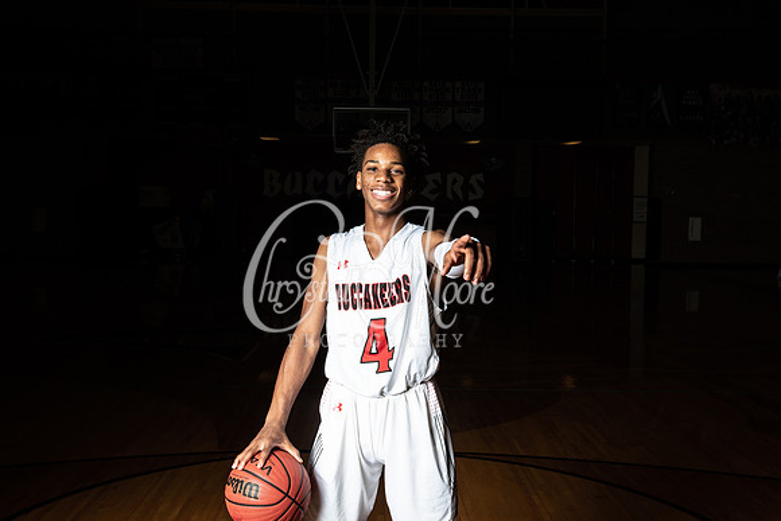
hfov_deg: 43.6
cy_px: 260
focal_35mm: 45
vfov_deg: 29.9
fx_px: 976
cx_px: 390
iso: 320
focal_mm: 45
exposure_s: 1/200
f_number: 14
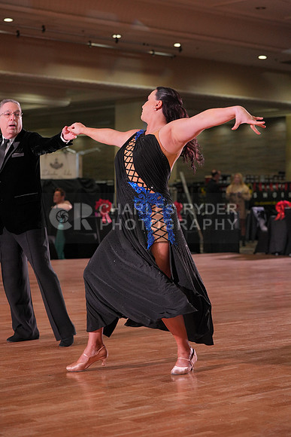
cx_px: 146
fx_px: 969
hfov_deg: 17.1
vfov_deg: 25.4
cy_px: 218
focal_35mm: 80
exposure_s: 1/500
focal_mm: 80
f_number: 4
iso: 1600
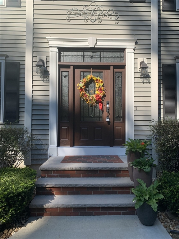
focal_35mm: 26
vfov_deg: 67.3
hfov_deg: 53.1
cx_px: 90
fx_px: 179
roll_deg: -1.3
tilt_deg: +2.2
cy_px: 120
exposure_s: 1/1176
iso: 25
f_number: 1.8
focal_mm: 4.25
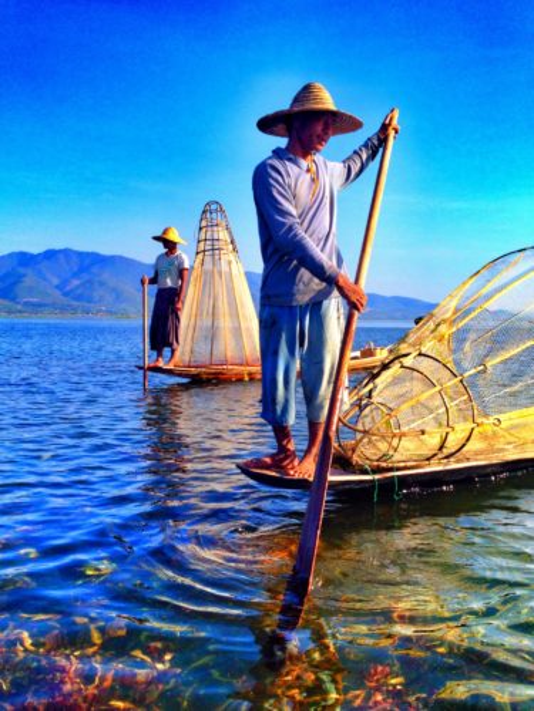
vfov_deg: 52.6
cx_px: 267
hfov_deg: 40.7
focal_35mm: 35
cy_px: 356
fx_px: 720
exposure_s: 1/1022
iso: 50
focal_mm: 4.28
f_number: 2.4
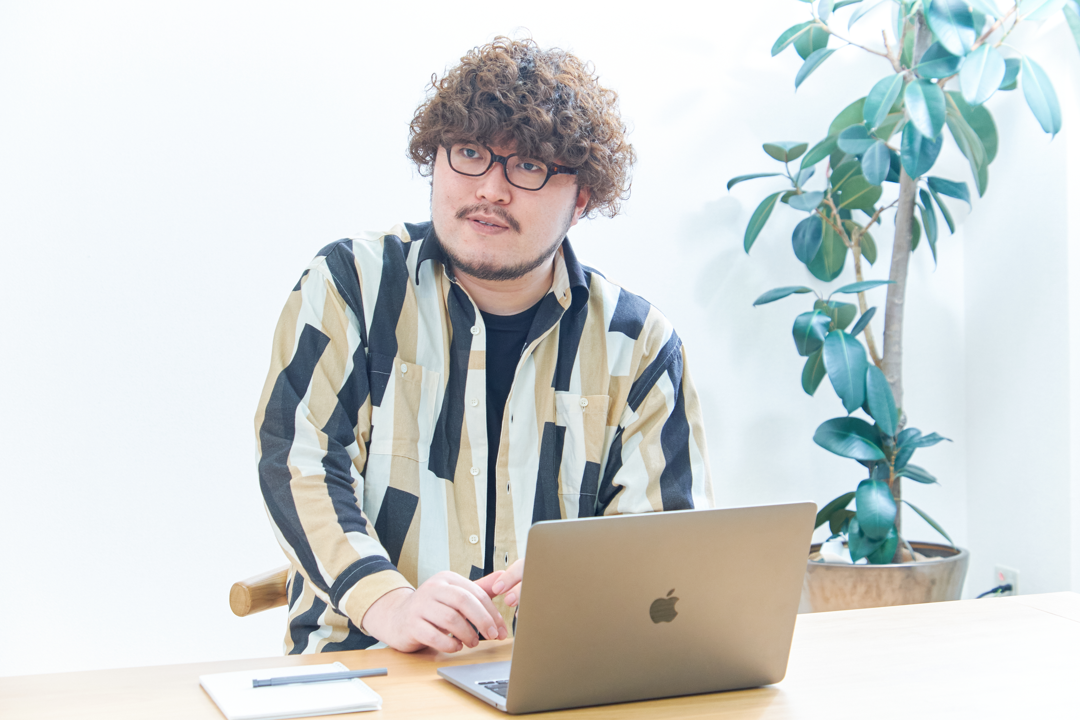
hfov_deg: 30.5
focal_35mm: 66
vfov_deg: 20.6
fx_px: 1980
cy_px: 360
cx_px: 540
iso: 1600
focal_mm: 43.9
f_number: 5.6
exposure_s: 1/60
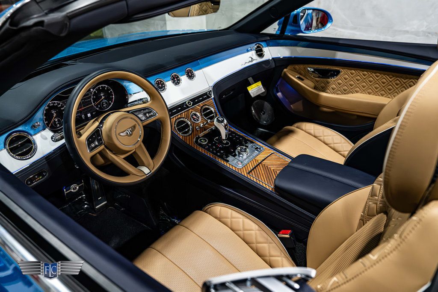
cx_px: 219
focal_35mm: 26
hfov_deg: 69.4
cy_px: 146
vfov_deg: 49.6
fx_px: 316
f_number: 4.5
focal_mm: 26
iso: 1600
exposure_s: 1/50
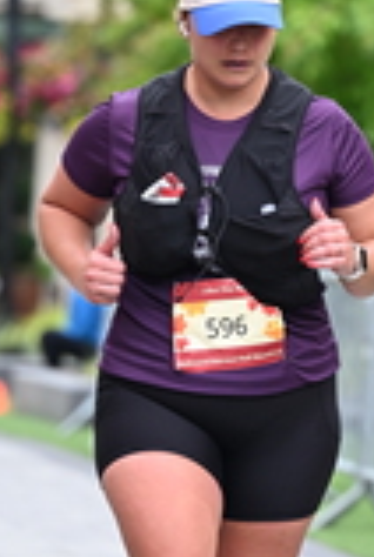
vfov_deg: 4.9
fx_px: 6469
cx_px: 464
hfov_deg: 3.3
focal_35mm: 417
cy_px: -14
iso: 640
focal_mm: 120
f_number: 2.8
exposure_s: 1/1600
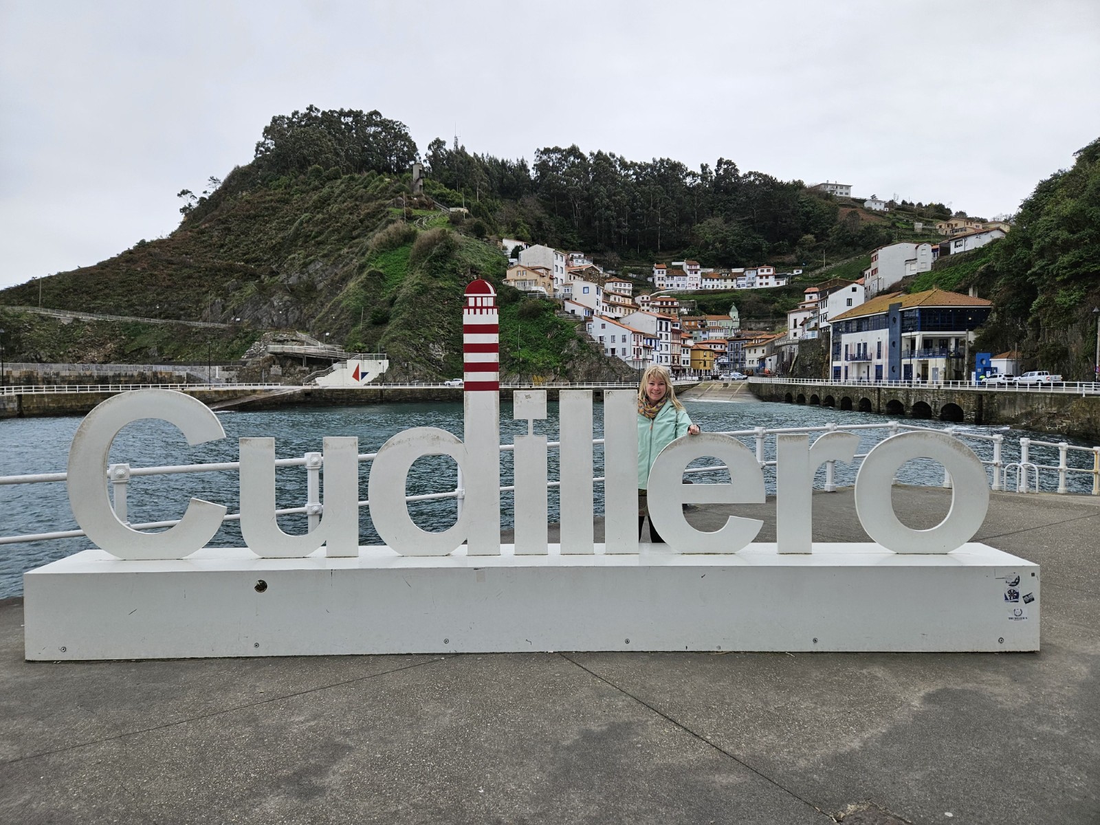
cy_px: 412
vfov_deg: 58.9
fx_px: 731
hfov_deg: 73.9
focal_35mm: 23
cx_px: 550
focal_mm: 5.4
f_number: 1.8
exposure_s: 1/403
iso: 40
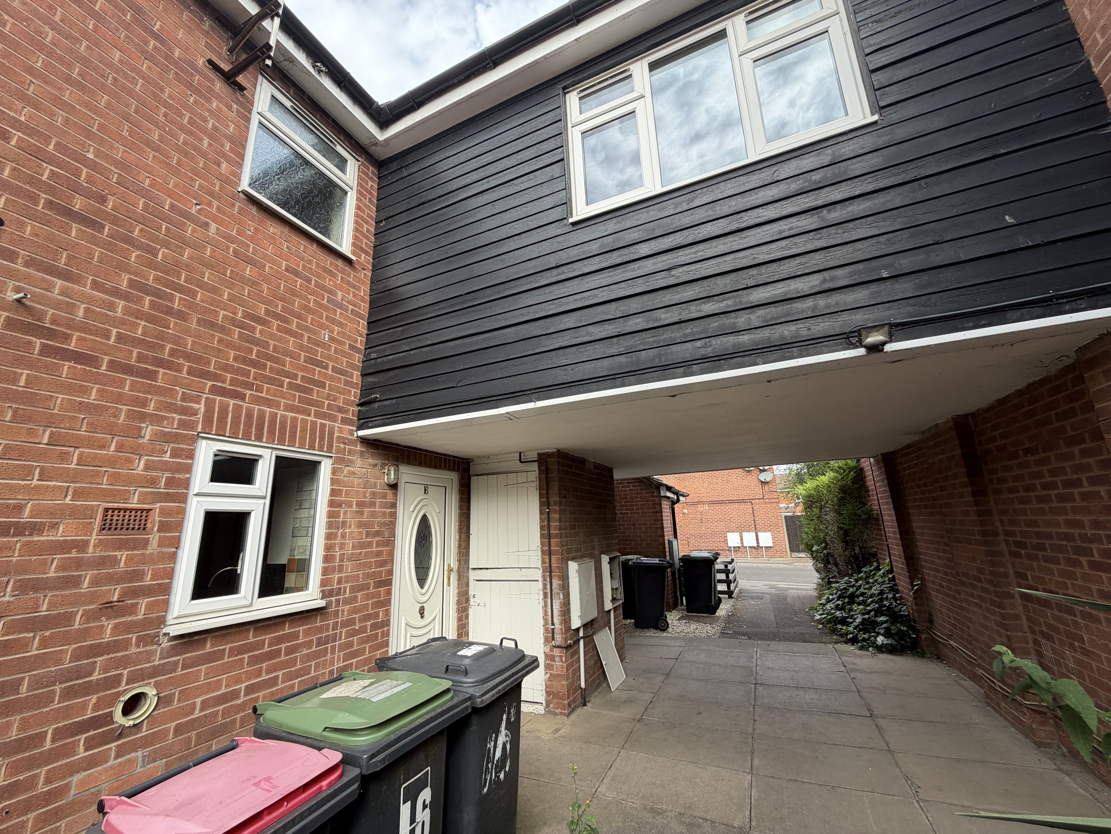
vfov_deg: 85.7
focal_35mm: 14
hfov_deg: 102.1
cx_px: 556
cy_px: 417
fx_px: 449
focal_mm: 2.22
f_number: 2.2
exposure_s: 1/199
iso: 40
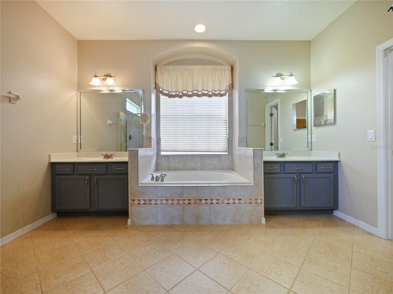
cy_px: 147
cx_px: 196
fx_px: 159
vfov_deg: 85.6
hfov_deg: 102.1
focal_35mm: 14
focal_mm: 7
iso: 1000
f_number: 4
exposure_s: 1/60
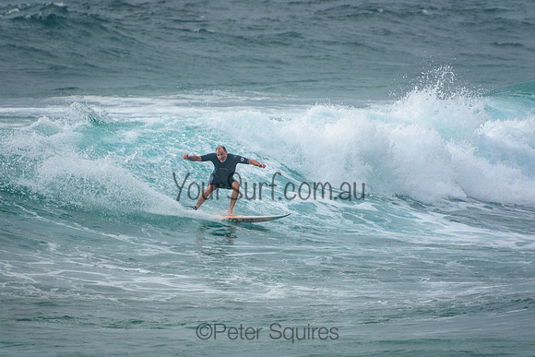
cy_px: 178
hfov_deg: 3.4
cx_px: 268
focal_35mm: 600
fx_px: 8918
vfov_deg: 2.3
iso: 320
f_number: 5.6
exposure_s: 1/2000
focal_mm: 400
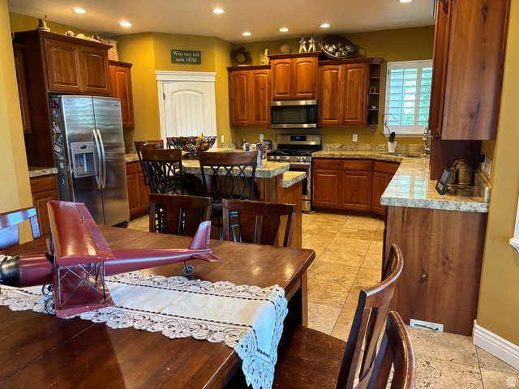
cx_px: 260
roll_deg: +0.5
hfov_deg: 67.3
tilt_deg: -12.2
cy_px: 194
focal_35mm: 26
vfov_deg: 53.1
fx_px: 390
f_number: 1.6
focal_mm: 5.96
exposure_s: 1/60
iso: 160
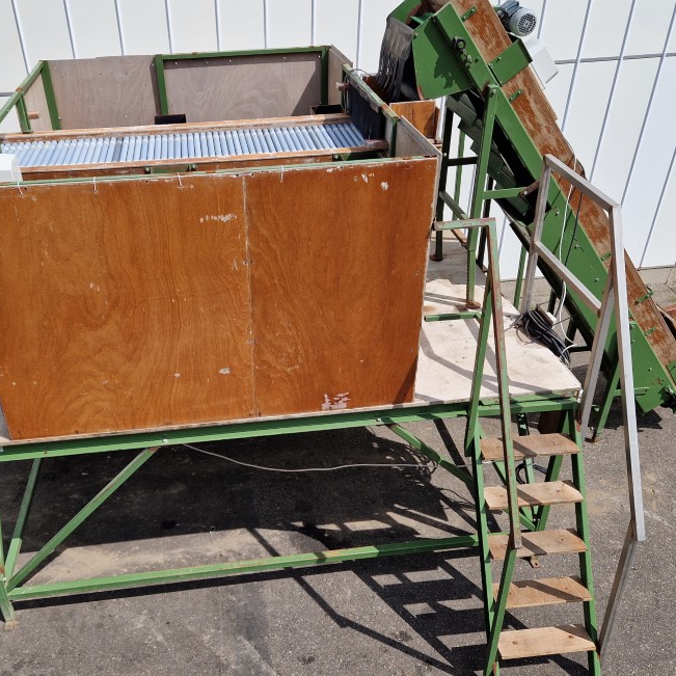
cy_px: 348
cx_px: 274
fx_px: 707
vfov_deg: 51.1
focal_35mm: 32
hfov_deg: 50.8
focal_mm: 5.4
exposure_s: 1/2152
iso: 50
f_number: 1.8
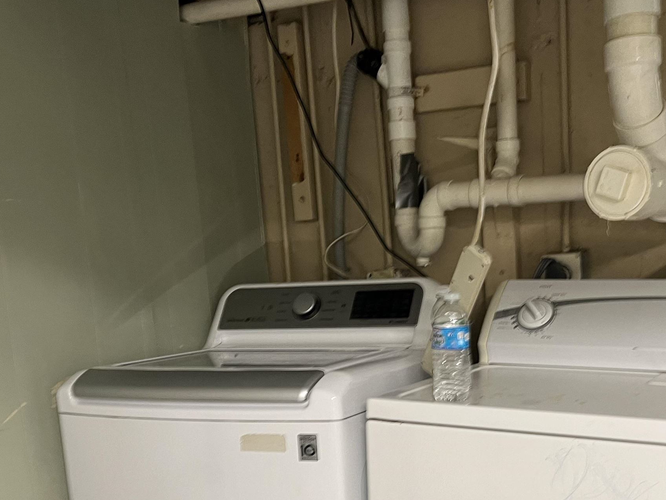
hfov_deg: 40.1
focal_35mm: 47
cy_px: 436
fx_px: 904
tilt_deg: -13.2
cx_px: 421
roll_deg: +4.5
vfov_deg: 29.8
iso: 100
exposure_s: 1/60
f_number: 1.6
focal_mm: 5.1
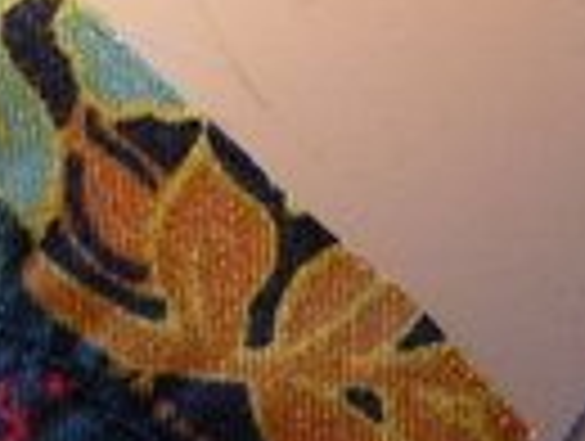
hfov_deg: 12.6
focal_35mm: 152
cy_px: -9
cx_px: -153
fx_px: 2574
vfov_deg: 9.7
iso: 100
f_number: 2.8
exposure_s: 1/30
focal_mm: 5.5
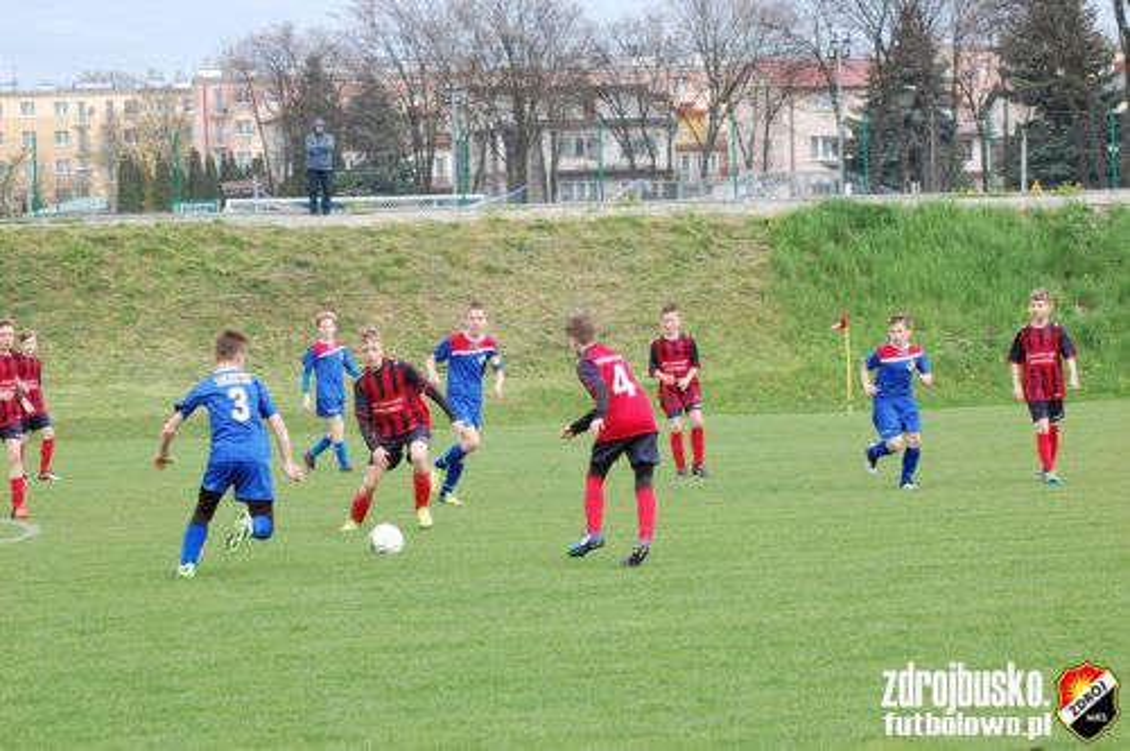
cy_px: 376
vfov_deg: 9.3
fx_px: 4608
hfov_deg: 14.0
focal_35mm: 147
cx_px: 565
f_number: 4.5
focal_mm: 98
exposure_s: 1/320
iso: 400
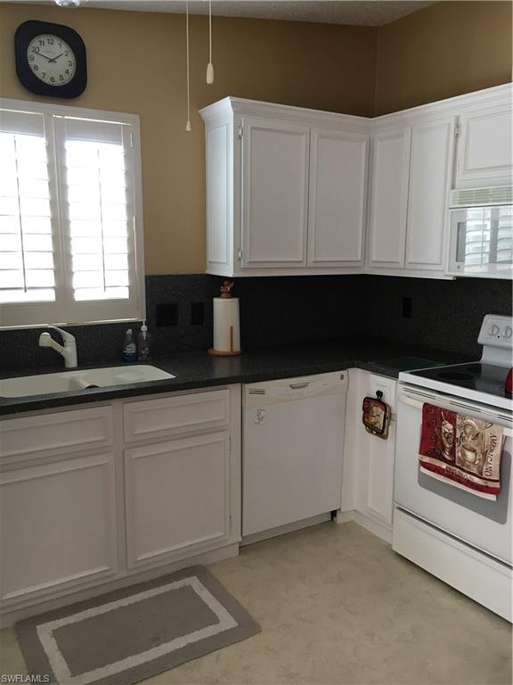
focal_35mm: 29
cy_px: 342
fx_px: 573
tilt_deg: -9.2
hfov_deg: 48.2
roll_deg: -0.7
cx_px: 256
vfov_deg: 61.7
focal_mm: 4.15
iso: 50
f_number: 2.2
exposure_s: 1/30
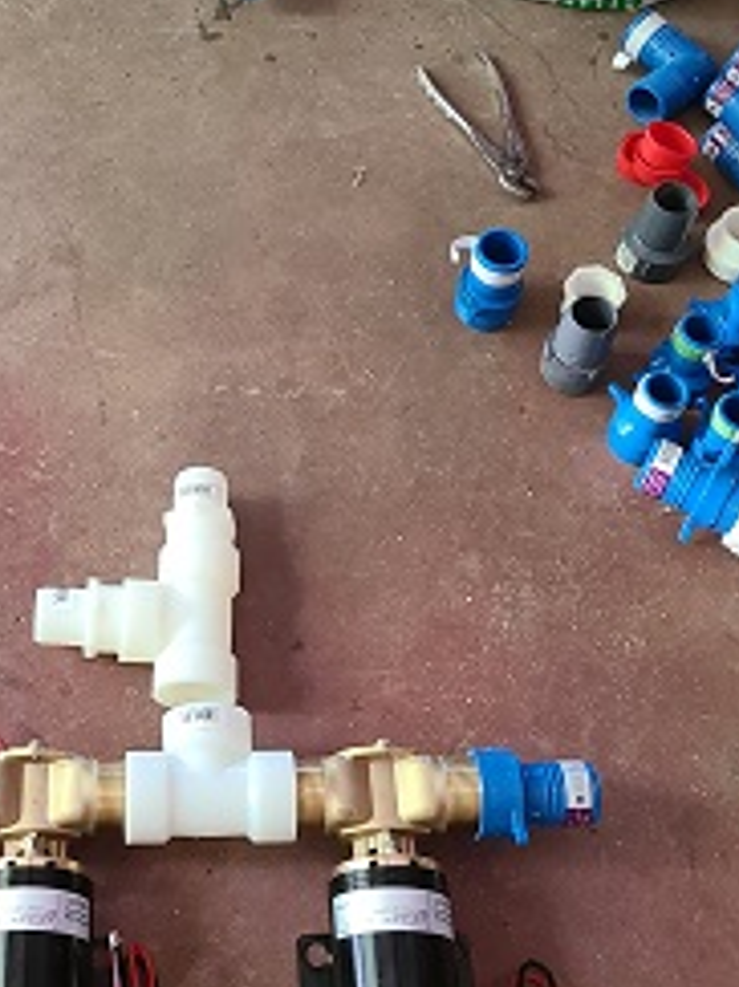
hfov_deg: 25.3
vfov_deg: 33.7
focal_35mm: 57
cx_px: 187
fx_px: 1624
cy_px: 392
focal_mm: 5.4
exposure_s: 1/40
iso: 500
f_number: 1.8
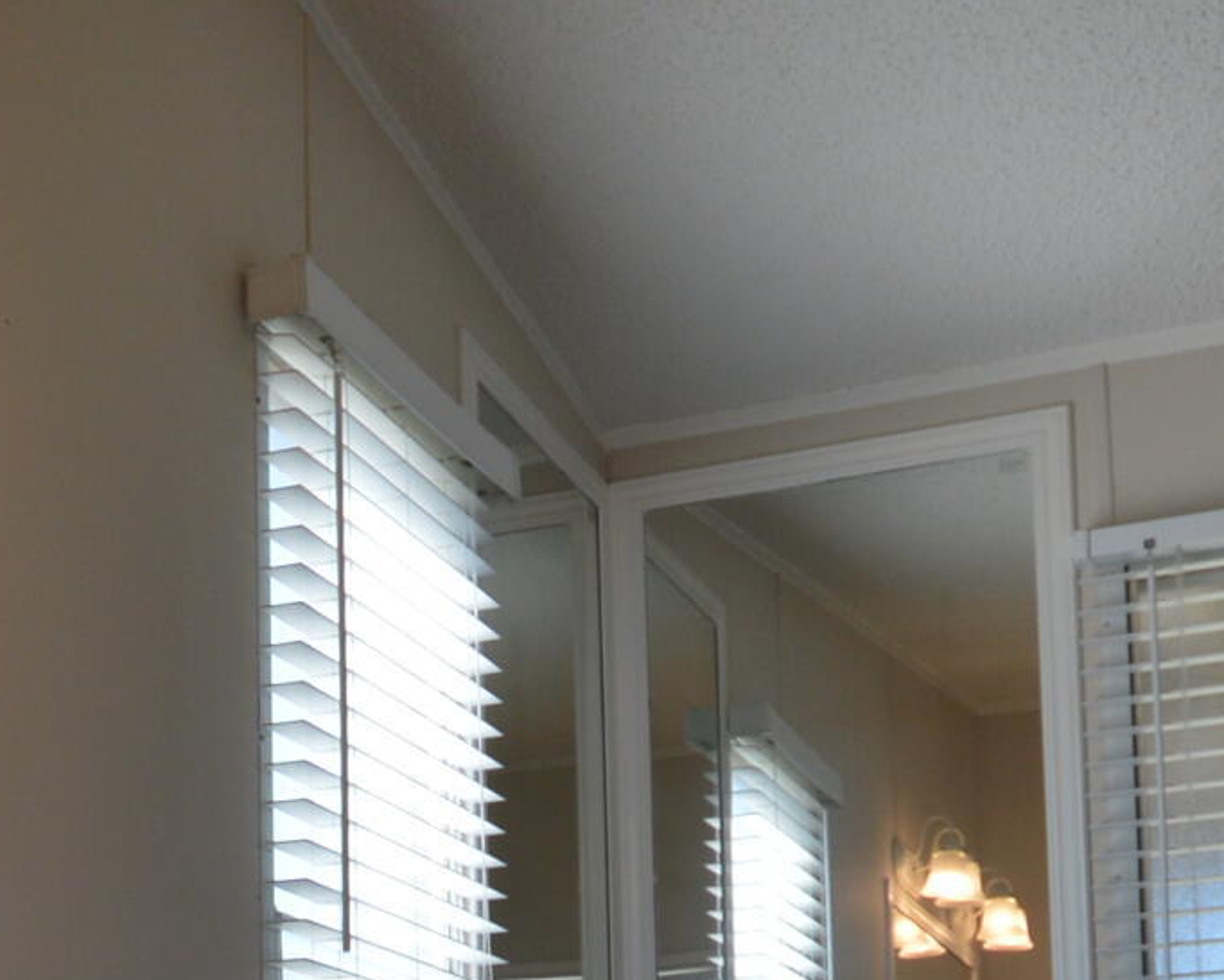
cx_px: 86
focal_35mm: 68
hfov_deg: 26.8
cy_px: 1213
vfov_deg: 20.8
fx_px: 2466
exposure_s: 1/125
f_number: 5.6
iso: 180
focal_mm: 11
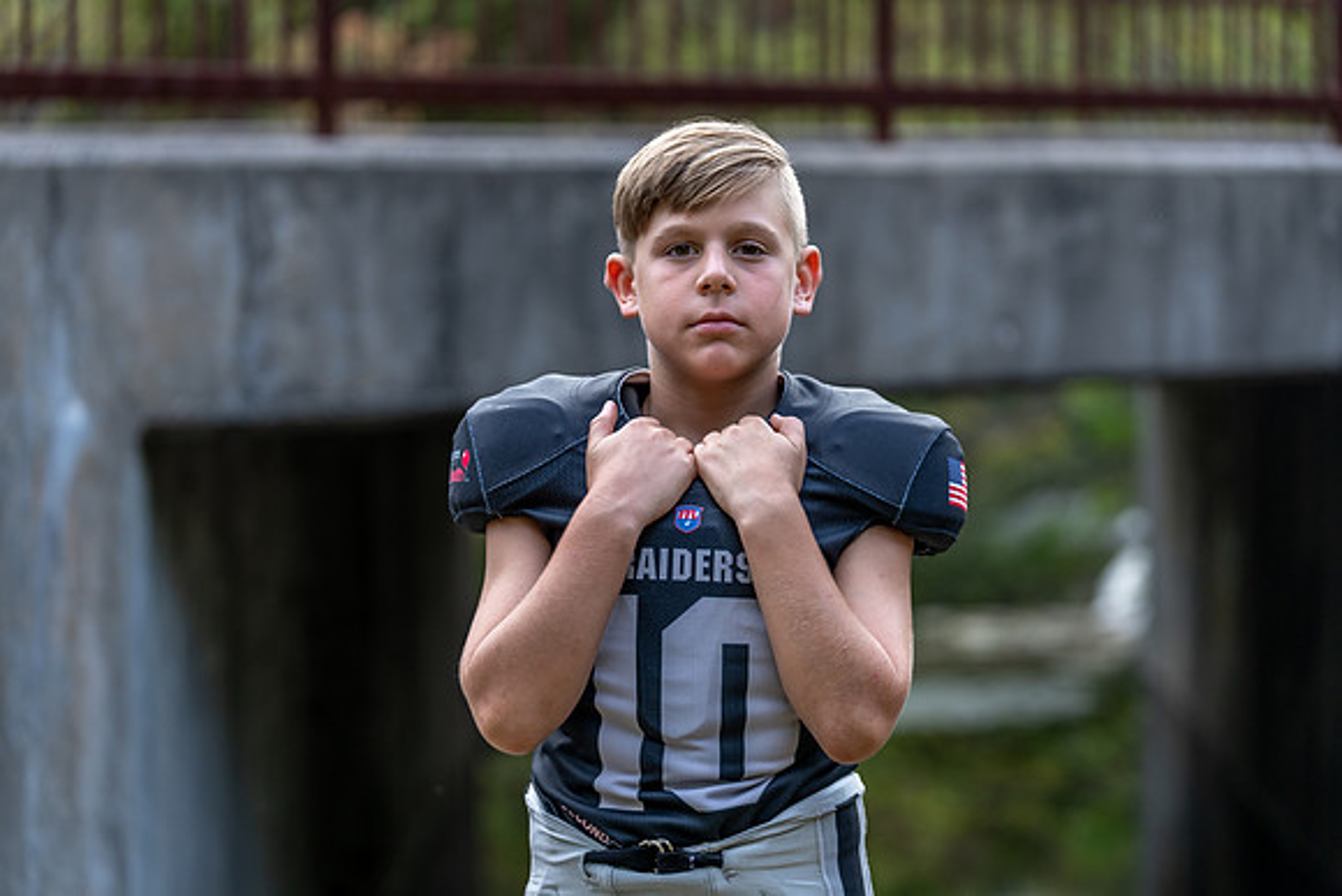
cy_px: 448
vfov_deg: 13.7
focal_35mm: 100
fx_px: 3728
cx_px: 671
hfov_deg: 20.4
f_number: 2.8
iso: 250
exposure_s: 1/320
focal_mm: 100
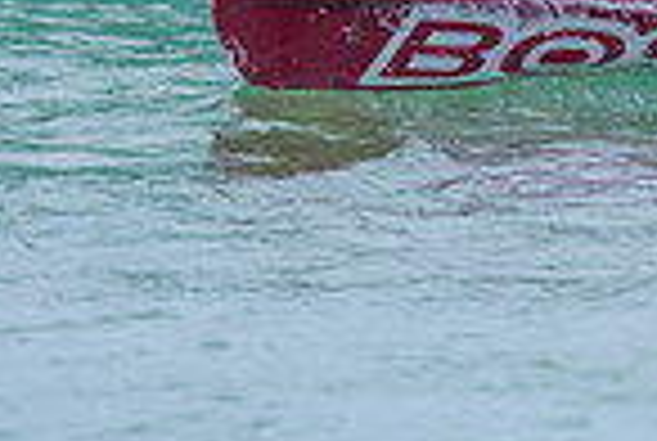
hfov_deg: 0.5
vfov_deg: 0.3
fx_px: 74209
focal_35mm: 4058
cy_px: -107
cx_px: 829
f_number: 6.3
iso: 200
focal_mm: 800
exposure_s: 1/1250
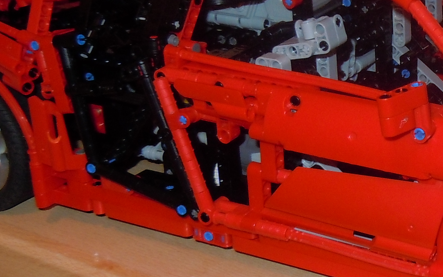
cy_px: 93
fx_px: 1063
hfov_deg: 22.9
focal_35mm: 88
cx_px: 406
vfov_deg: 14.8
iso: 200
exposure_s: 1/30
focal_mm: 5.4
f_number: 3.5
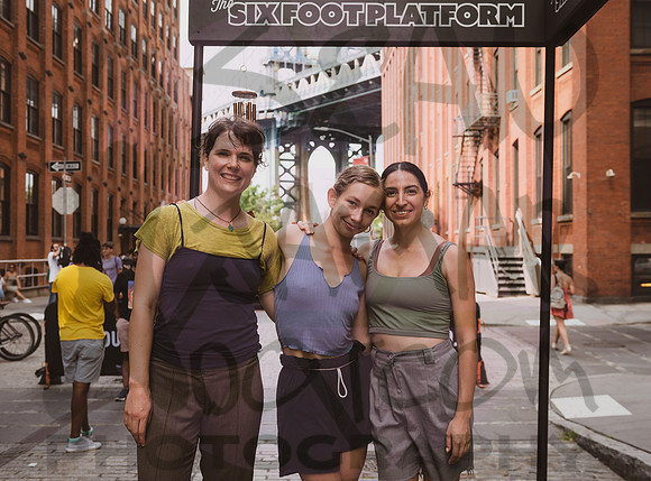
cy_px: 241
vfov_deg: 33.5
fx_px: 800
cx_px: 313
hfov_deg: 44.3
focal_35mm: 43
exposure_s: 1/640
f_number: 4.5
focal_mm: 38
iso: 250
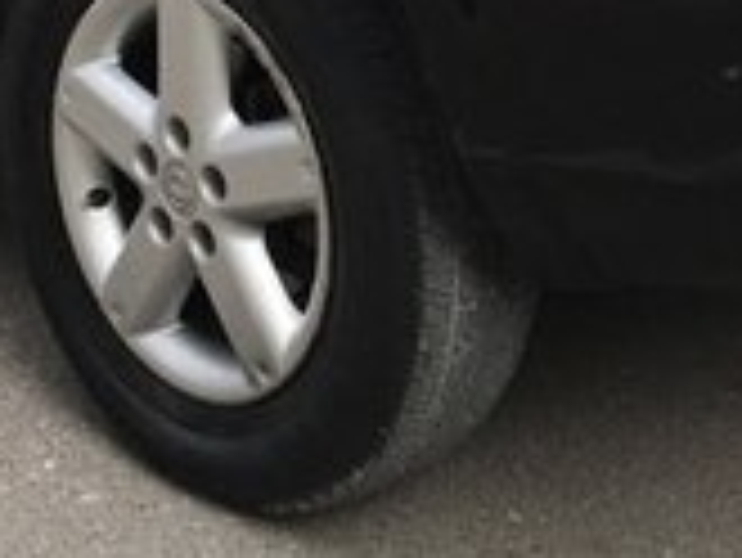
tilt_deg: -11.3
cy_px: -299
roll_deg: +1.2
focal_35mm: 116
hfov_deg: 17.0
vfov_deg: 12.1
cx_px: 378
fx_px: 2488
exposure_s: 1/346
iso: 25
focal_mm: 4.15
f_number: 2.2
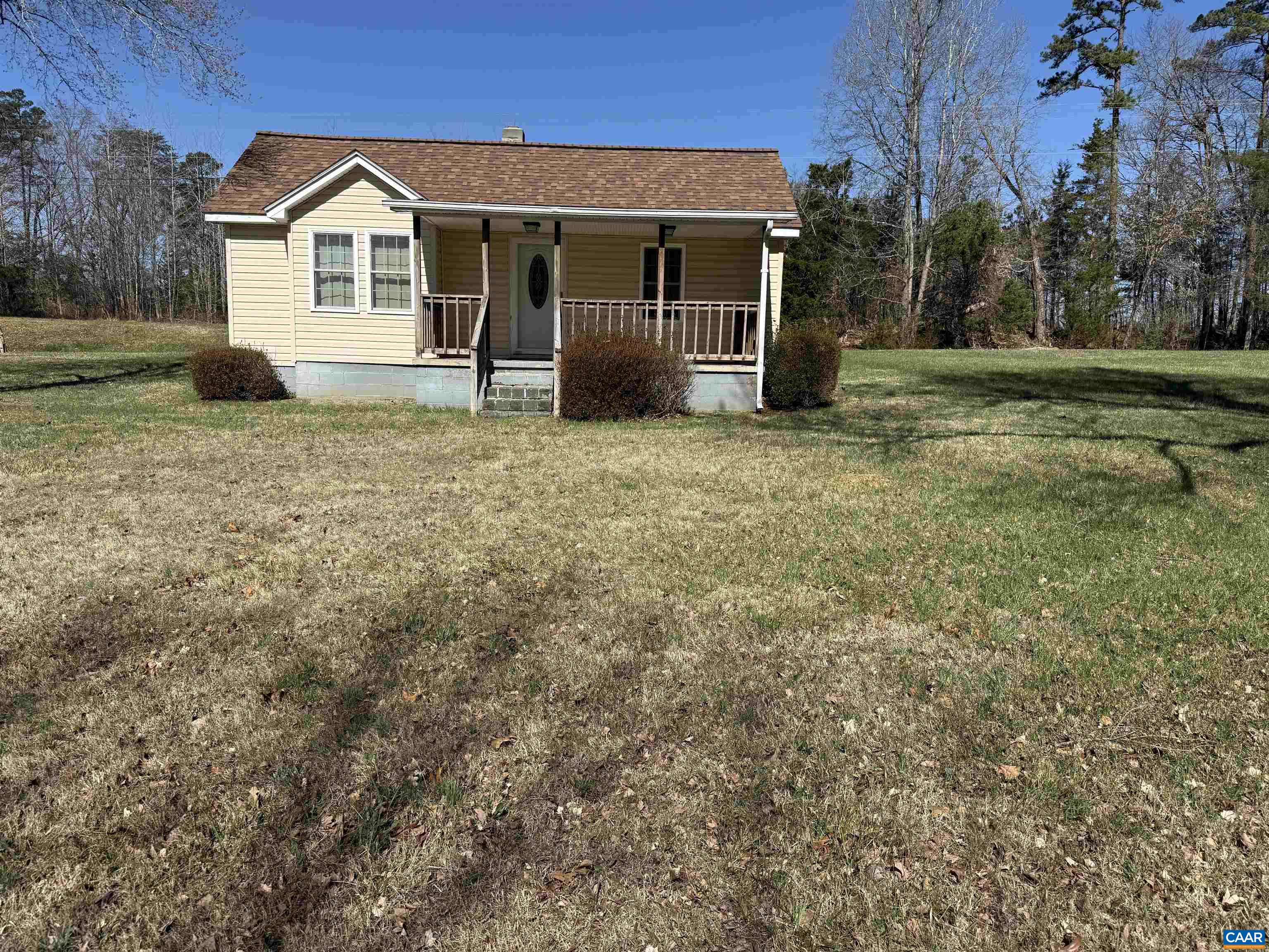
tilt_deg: -7.5
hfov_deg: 71.6
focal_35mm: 24
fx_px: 880
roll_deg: -1.7
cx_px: 634
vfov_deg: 56.8
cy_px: 476
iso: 80
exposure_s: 1/4975
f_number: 1.78
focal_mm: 6.76
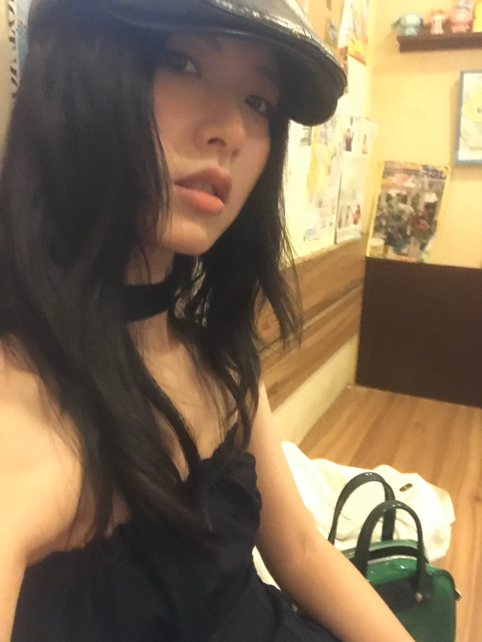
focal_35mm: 32
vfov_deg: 56.8
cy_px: 321
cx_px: 241
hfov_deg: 44.2
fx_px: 593
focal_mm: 2.87
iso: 1000
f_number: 2.2
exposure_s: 1/17
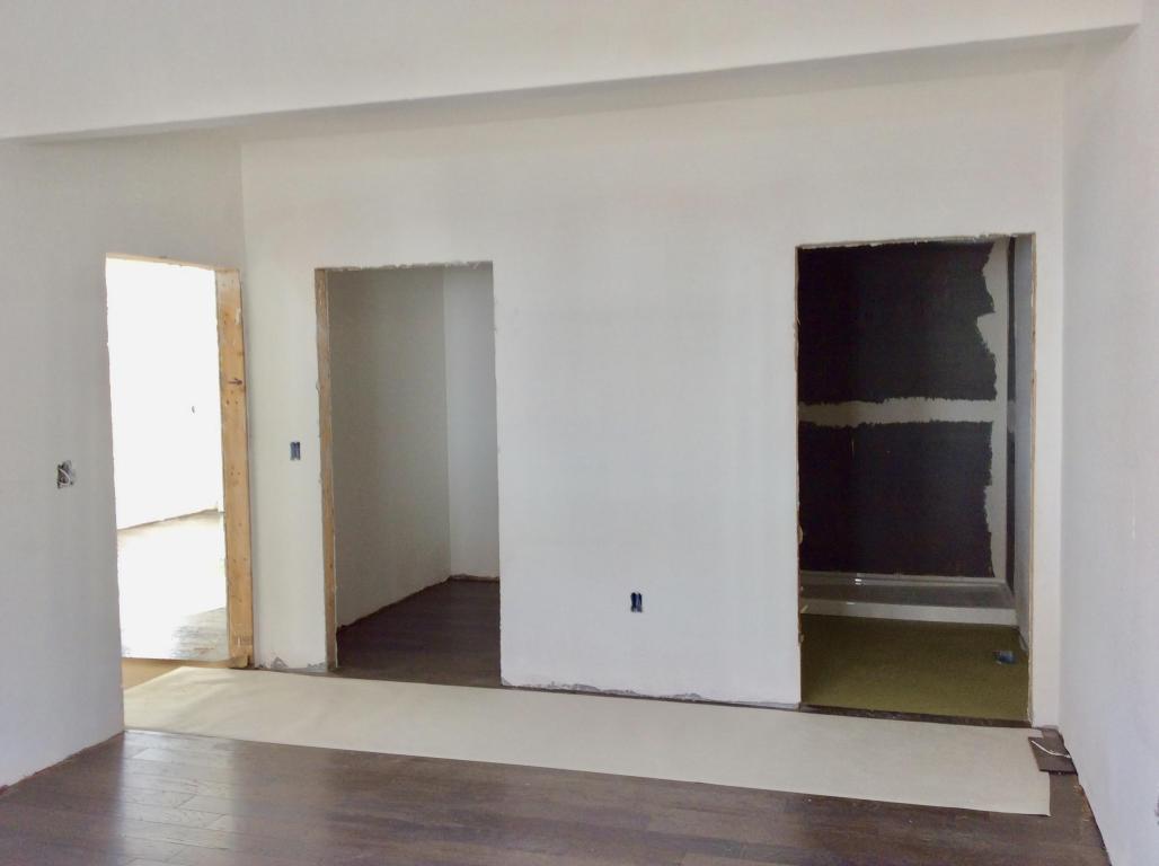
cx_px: 580
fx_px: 1070
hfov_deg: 56.9
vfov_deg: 44.1
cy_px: 433
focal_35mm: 32
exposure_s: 1/30
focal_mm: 3.3
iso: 32
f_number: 2.4
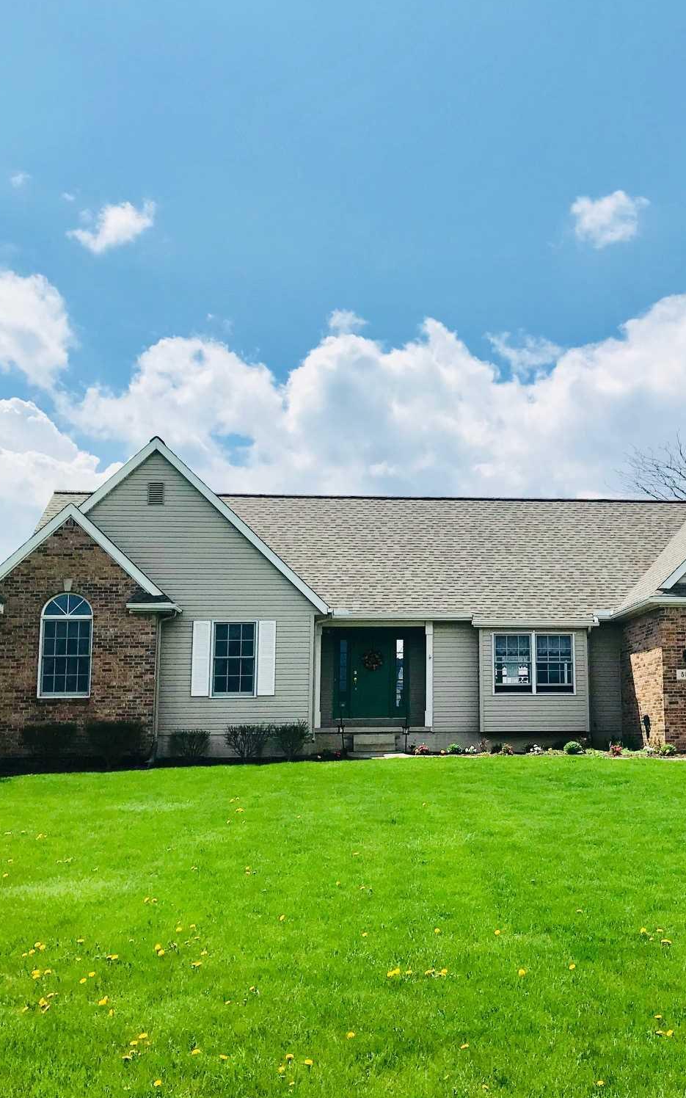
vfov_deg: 49.3
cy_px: 551
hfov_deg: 31.6
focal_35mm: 40
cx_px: 481
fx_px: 1197
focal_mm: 3.99
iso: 20
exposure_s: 1/4808
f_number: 1.8
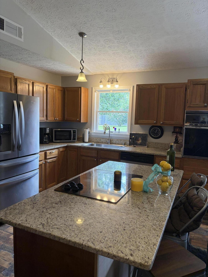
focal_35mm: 26
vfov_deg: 67.3
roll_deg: -2.2
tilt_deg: -6.7
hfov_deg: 53.1
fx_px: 208
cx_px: 104
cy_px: 138
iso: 100
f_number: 1.6
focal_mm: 5.96
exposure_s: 1/60
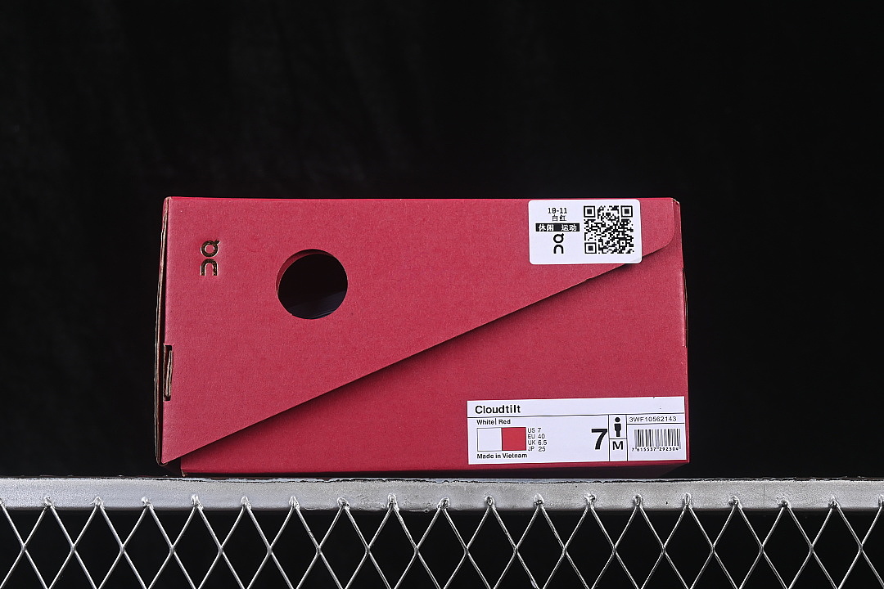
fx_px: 1842
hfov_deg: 27.0
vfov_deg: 18.2
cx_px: 442
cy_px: 294
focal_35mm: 75
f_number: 8
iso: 160
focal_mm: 50
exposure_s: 1/80
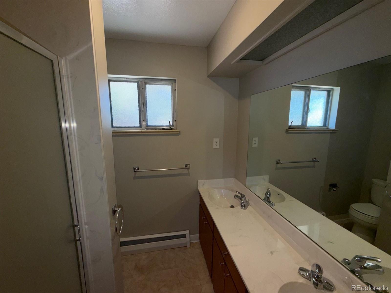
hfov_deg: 102.1
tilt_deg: -9.8
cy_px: 146
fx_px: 158
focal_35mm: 14
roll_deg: -0.3
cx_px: 196
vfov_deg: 85.7
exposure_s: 1/120
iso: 40
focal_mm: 2.22
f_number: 2.2
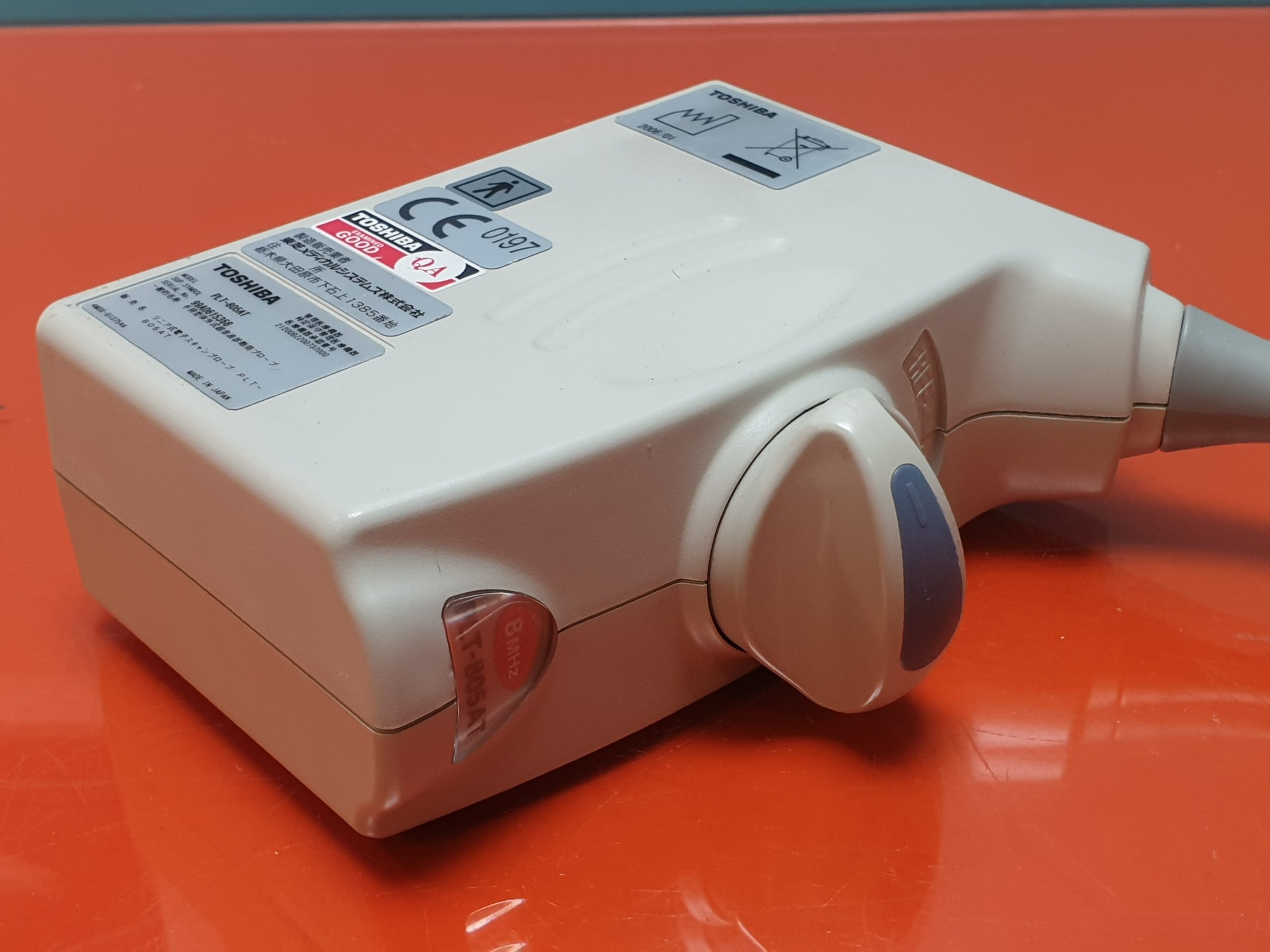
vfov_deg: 53.1
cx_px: 635
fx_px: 954
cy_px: 476
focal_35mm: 26
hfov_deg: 67.3
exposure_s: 1/50
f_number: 2.4
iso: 100
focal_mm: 4.3
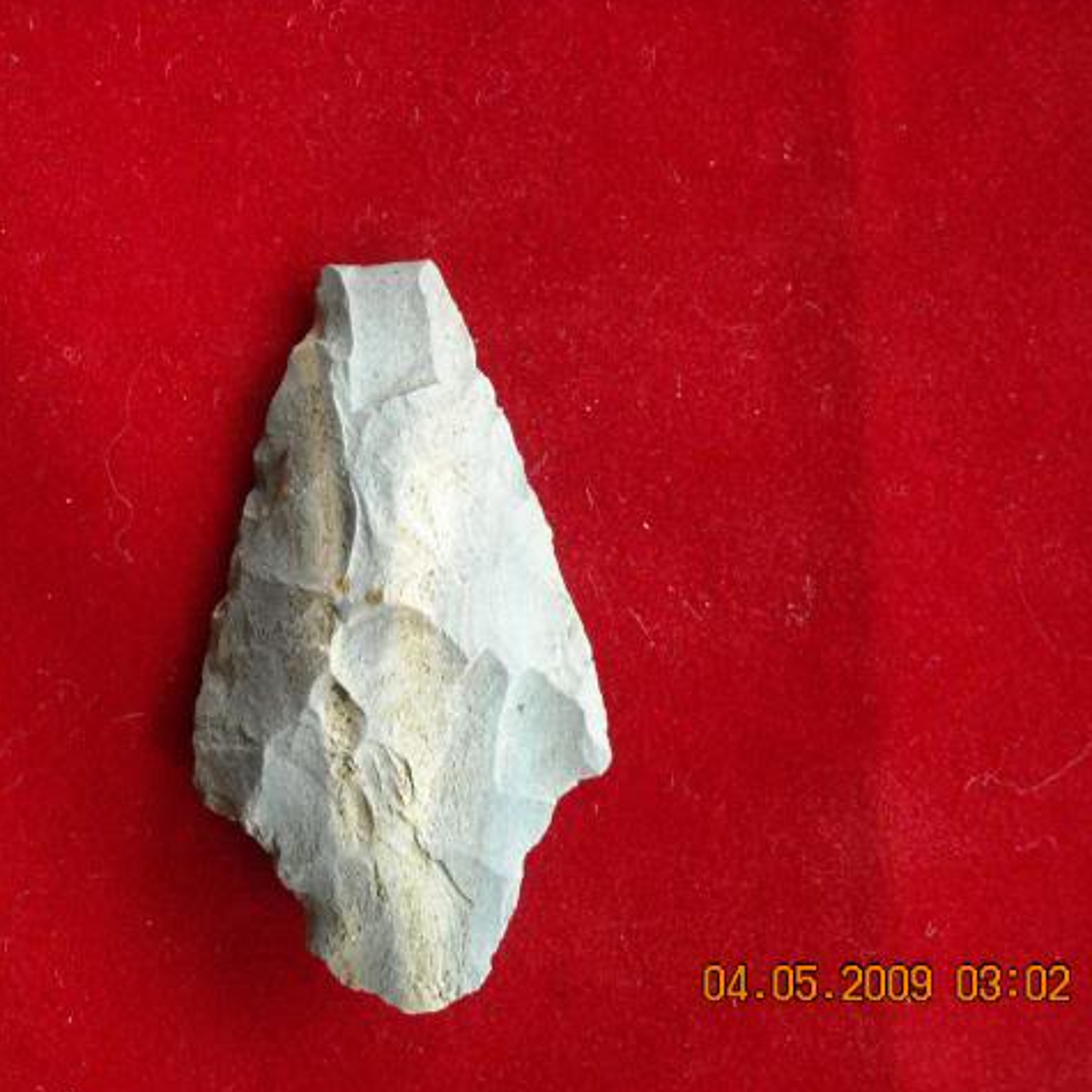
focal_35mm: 125
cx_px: 398
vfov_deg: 14.0
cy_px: 547
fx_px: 4461
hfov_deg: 13.9
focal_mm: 17.1
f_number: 4.7
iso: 400
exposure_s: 1/20
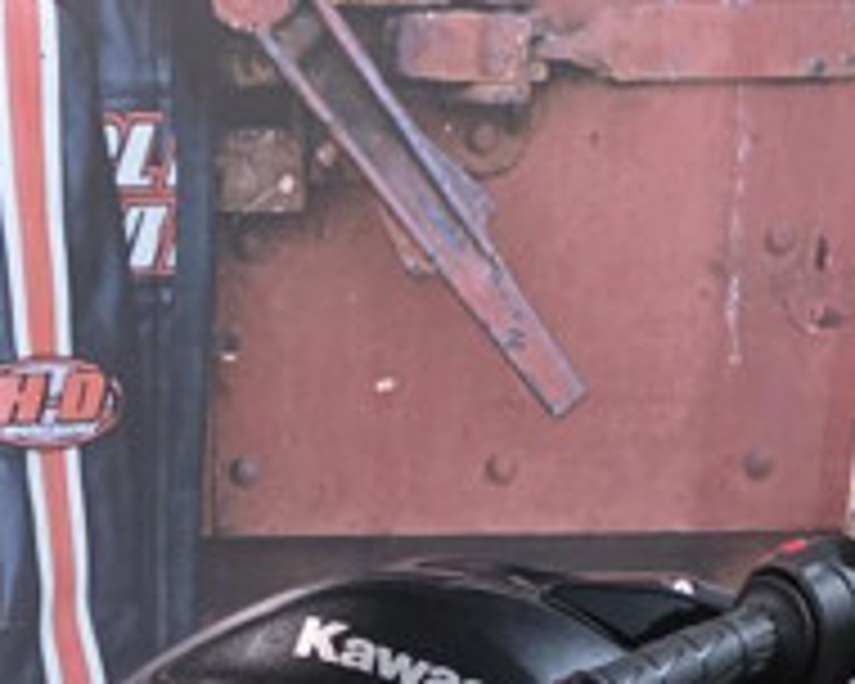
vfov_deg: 10.3
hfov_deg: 15.1
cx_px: 92
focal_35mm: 126
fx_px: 3188
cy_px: 1750
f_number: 1.7
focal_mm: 6.3
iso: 1250
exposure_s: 1/120
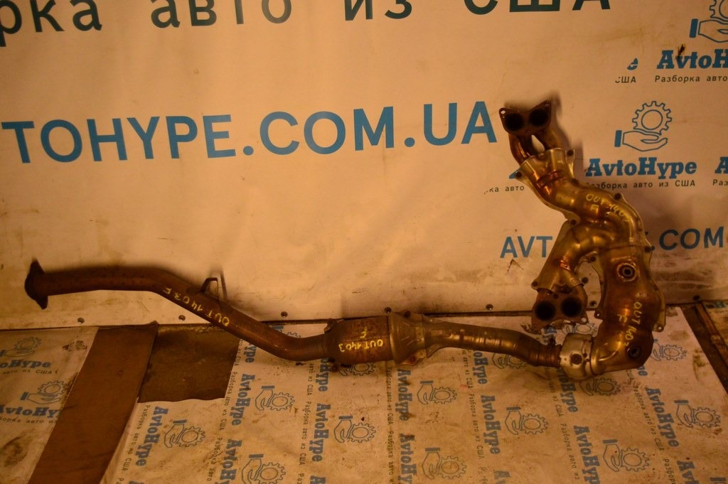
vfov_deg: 30.8
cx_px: 364
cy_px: 242
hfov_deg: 45.0
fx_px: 879
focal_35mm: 44
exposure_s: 1/400
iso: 1600
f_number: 4.2
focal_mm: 29
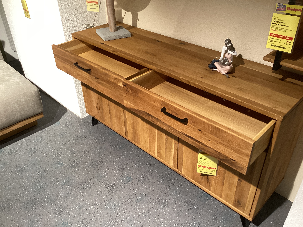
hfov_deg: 58.4
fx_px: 271
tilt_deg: -33.2
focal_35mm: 31
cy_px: 114
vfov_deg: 45.4
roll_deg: +2.4
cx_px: 152
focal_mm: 3.3
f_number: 2.4
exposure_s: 1/50
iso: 200
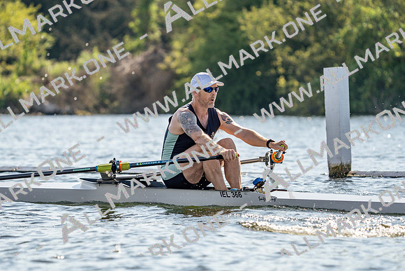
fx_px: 3578
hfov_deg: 6.5
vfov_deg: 4.3
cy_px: 136
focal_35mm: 318
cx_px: 202
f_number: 6.3
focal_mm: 318
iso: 250
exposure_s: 1/1600
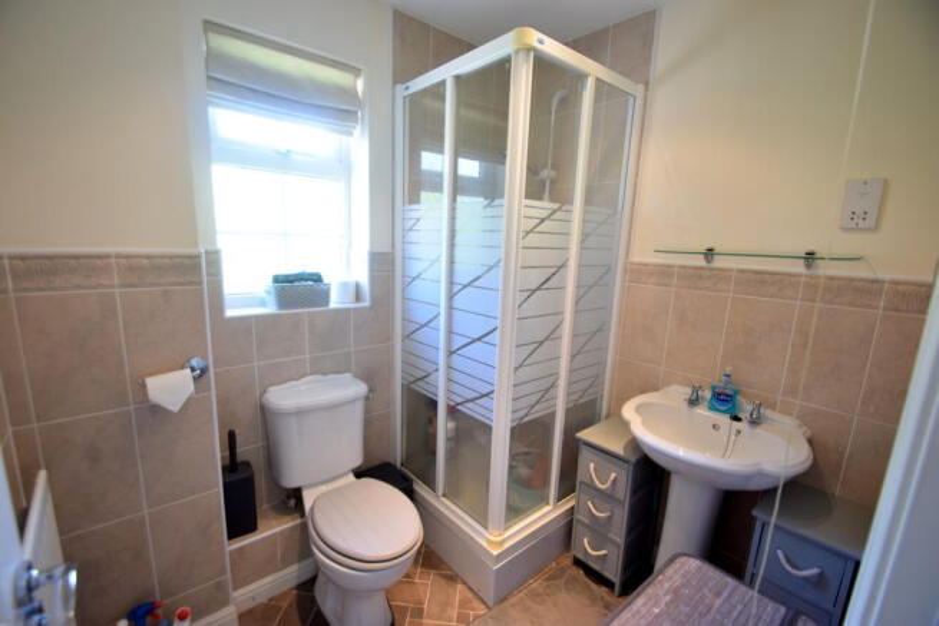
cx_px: 470
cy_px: 313
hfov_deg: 100.4
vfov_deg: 77.4
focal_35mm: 15
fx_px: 391
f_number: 4
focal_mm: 10
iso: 640
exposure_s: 1/60
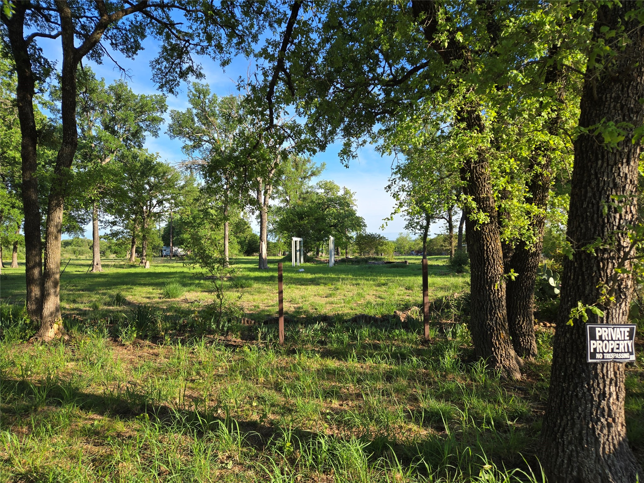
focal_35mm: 23
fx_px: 428
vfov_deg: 58.9
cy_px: 242
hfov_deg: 73.9
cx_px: 322
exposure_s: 1/719
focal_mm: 5.4
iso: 25
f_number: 1.8
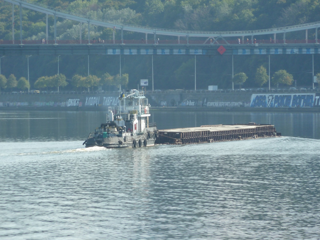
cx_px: 160
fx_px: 3143
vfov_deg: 4.4
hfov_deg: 5.8
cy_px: 120
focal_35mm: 340
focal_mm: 49.2
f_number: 4.9
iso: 80
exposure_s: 1/200
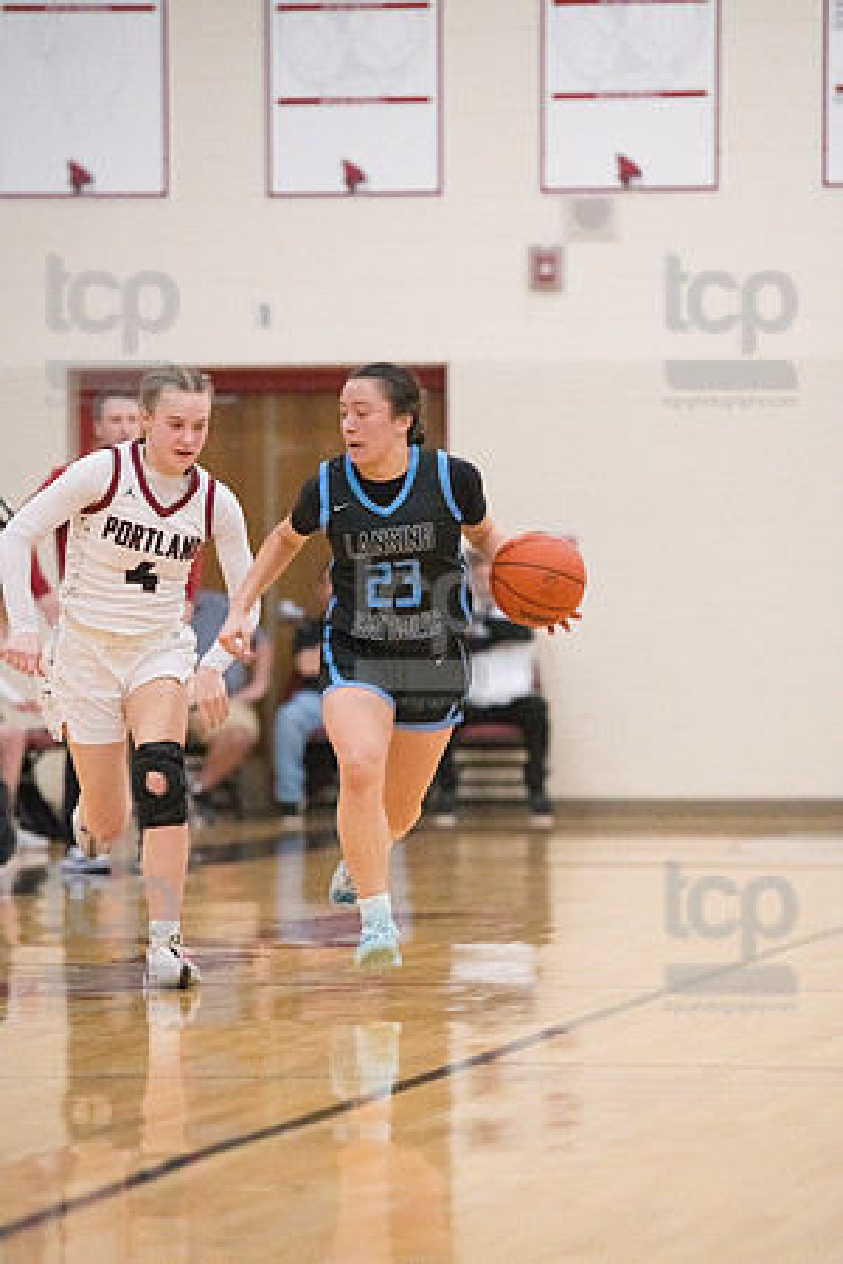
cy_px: 632
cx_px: 422
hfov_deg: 6.9
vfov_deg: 10.3
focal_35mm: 200
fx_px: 7024
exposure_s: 1/1600
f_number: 4
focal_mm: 200
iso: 8000
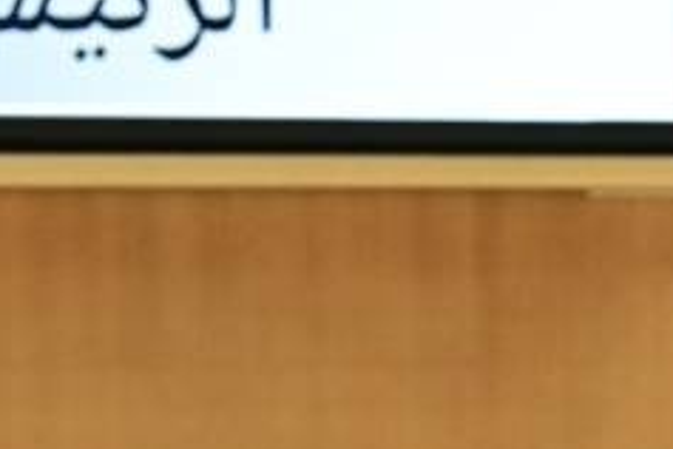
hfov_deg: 3.2
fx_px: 12207
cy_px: -475
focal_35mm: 653
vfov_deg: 2.1
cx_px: 409
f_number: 4
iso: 5000
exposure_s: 1/160
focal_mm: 155
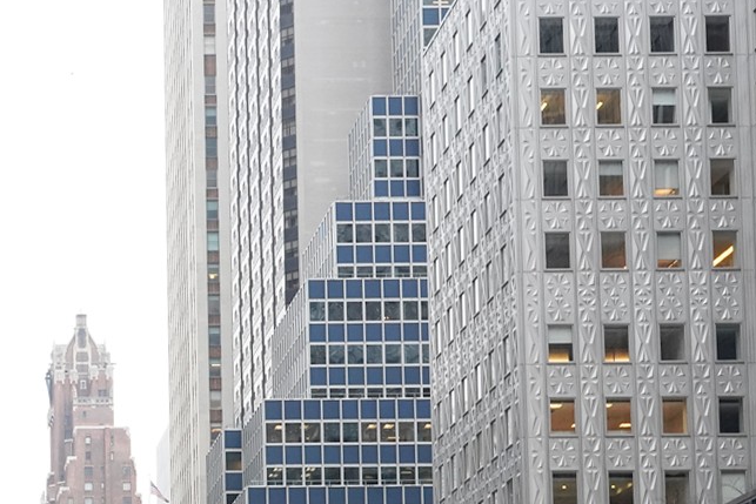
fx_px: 2352
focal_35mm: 112
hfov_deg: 17.5
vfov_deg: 11.8
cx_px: -132
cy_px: 686
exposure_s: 1/100
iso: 1600
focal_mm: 36
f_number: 10
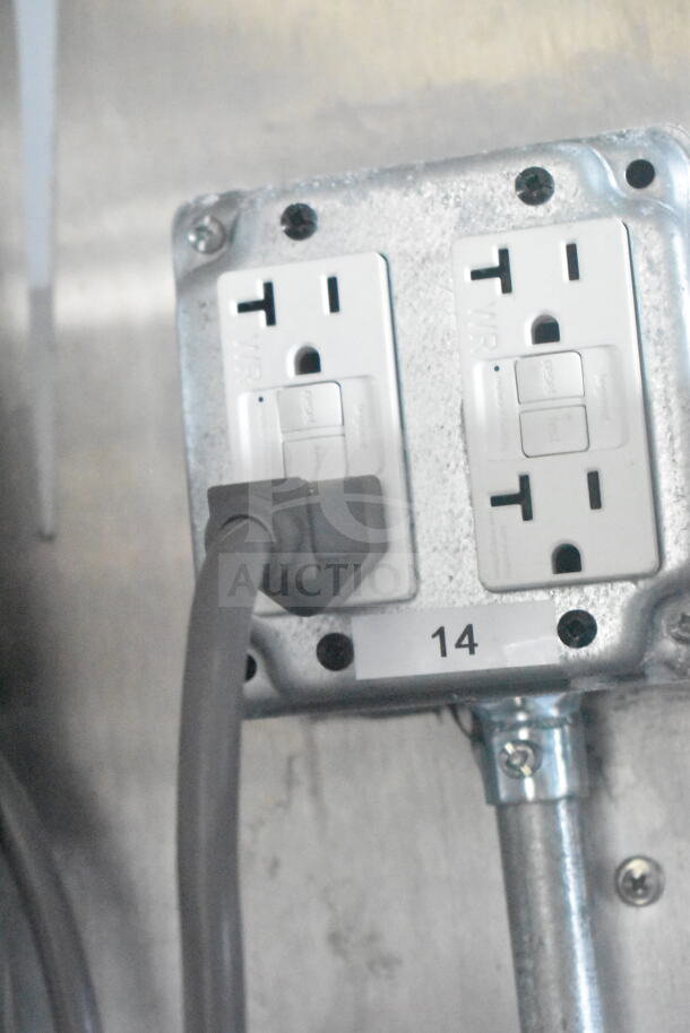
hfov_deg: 17.5
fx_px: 2241
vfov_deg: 26.0
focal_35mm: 78
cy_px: 516
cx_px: 345
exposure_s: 1/30
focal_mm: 52
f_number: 5.6
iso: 25600
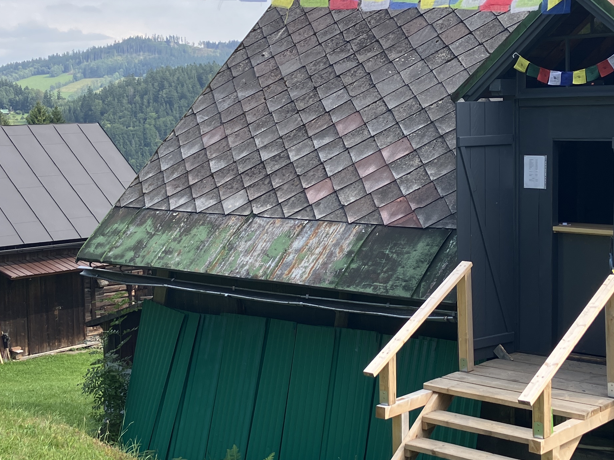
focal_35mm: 61
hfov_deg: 31.7
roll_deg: +0.5
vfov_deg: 24.0
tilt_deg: -6.2
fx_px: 1082
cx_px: 309
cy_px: 244
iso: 32
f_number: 1.8
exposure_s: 1/326
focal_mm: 3.99
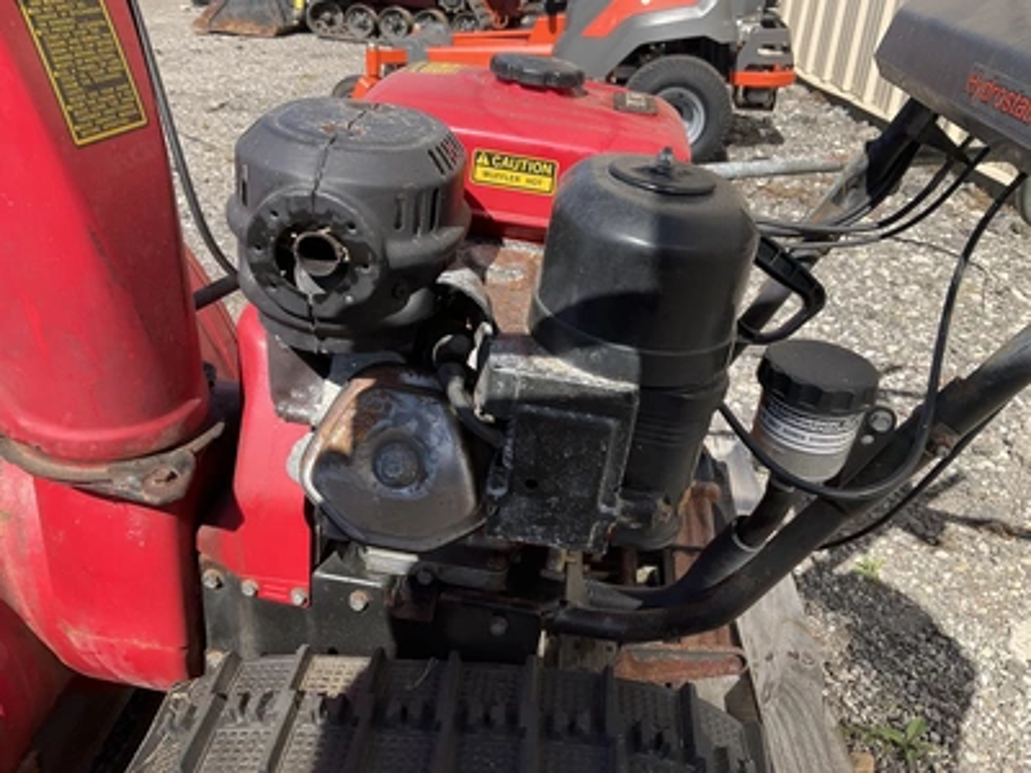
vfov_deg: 48.2
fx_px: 864
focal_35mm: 29
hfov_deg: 61.7
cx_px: 516
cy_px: 386
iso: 25
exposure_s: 1/829
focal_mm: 3
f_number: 1.8
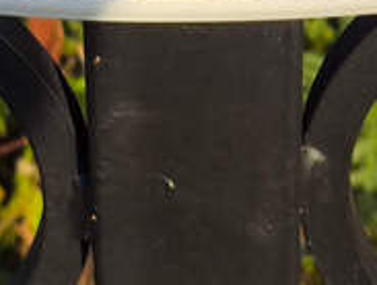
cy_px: -268
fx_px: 2379
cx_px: 112
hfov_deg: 9.1
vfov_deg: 6.6
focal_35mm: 218
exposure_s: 1/1247
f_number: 1.7
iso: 50
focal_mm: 4.71
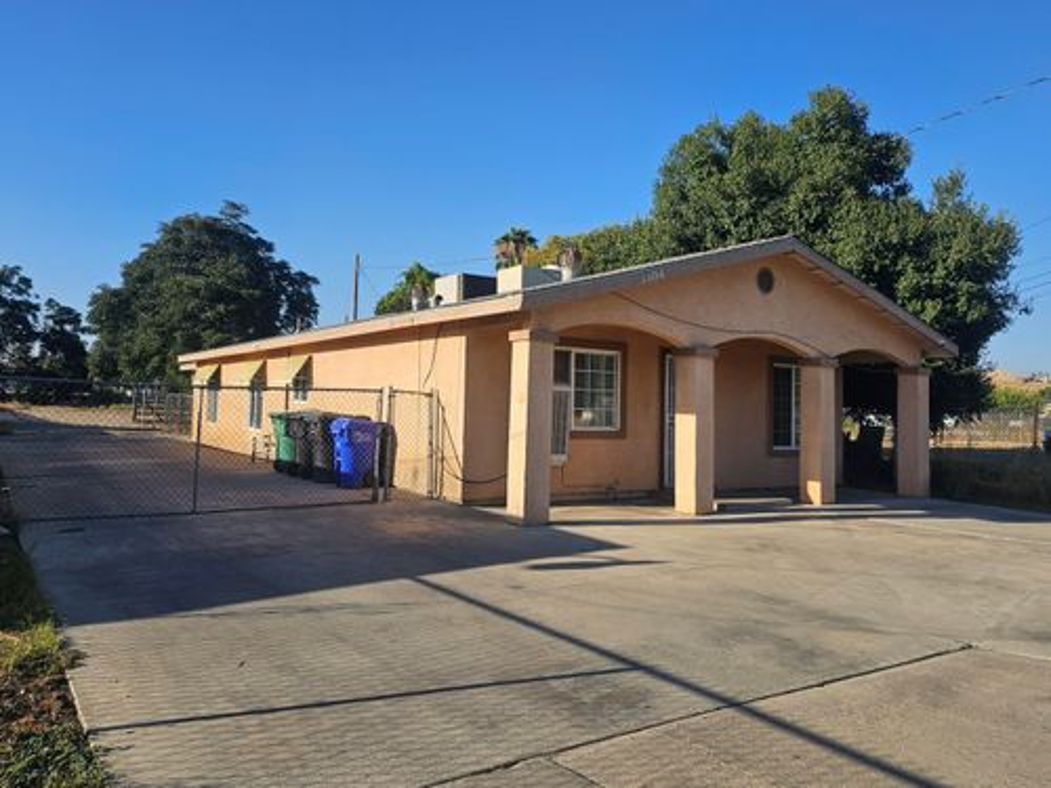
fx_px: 698
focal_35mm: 23
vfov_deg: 58.9
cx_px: 526
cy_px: 394
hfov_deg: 73.9
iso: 20
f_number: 1.7
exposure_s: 1/1250
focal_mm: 6.3
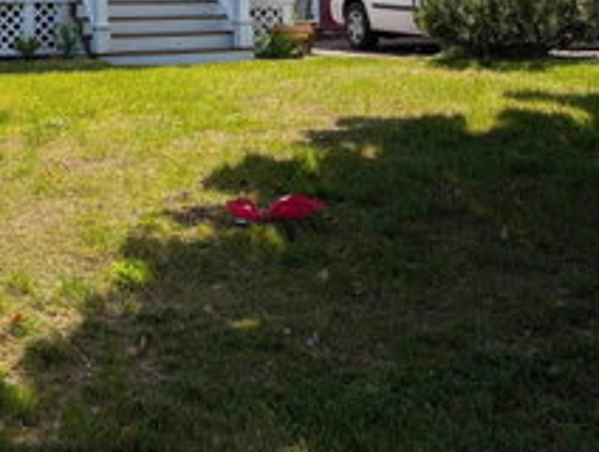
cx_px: -90
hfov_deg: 29.3
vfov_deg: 24.4
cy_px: 23
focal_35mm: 58
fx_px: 1006
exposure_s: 1/951
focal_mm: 6.9
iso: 21
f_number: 1.68
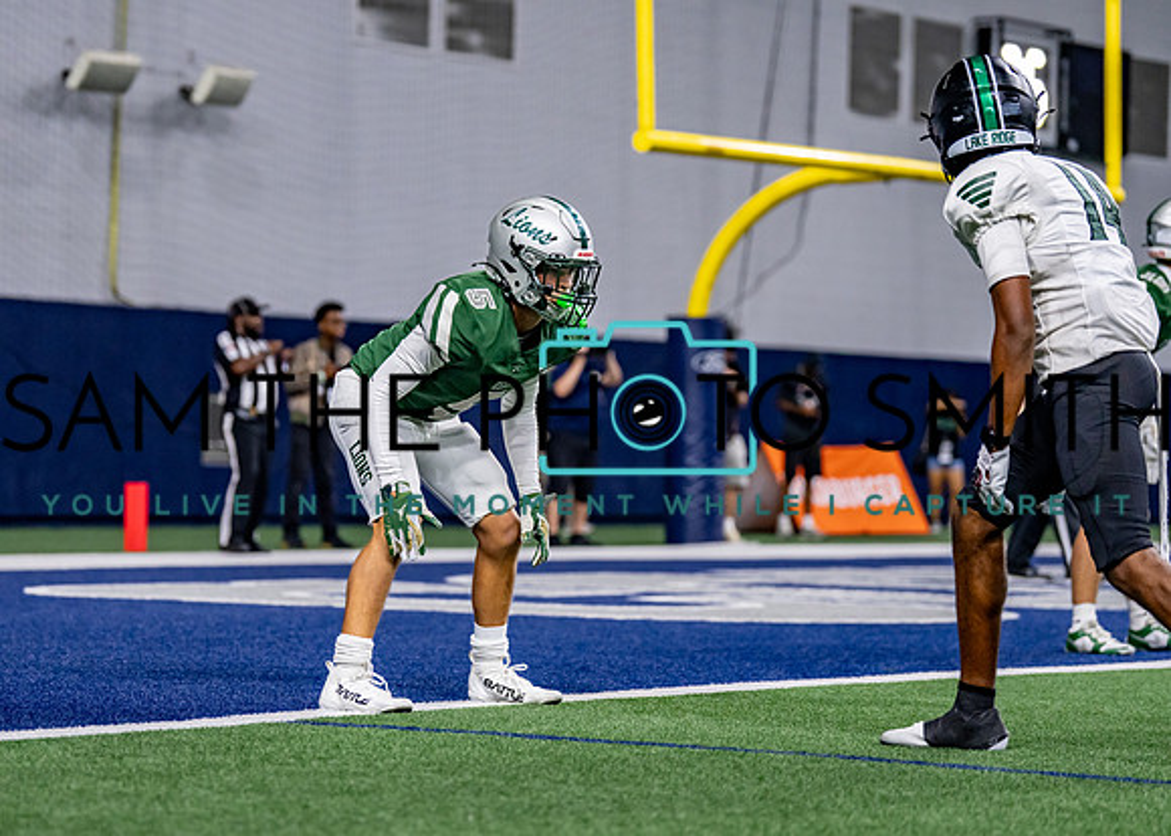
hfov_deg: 15.7
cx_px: 478
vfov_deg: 11.2
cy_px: 398
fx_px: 4252
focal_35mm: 128
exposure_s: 1/1000
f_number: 2.8
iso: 2000
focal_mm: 110
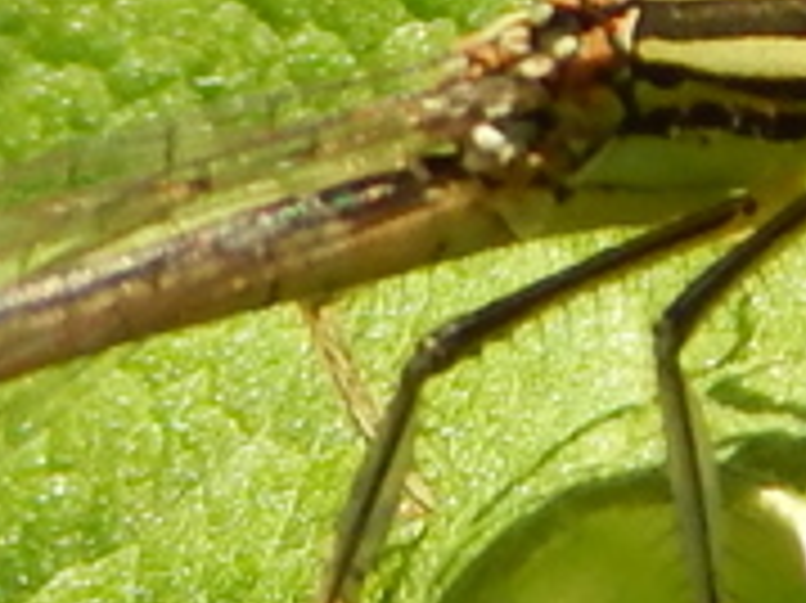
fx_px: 8330
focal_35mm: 358
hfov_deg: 5.5
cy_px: 356
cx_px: -295
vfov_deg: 4.1
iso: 125
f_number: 4.2
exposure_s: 1/500
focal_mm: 13.5
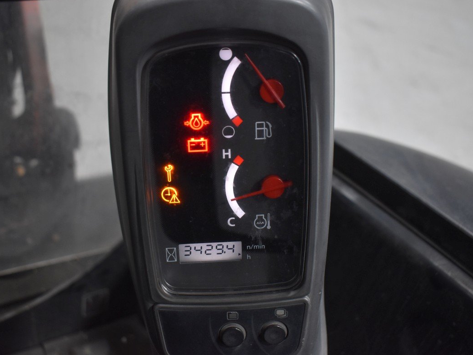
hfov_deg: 45.2
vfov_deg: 34.7
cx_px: 219
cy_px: 180
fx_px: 568
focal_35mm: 42
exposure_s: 1/60
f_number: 4
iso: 1000
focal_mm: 25
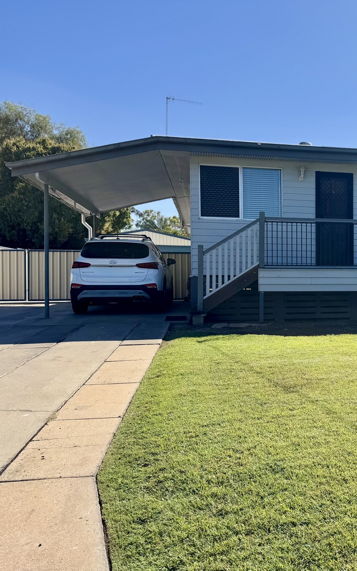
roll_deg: +1.0
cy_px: 285
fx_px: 529
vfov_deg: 56.7
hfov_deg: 34.7
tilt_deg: +0.7
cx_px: 334
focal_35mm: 34
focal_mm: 6.76
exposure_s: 1/4310
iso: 80
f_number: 1.78
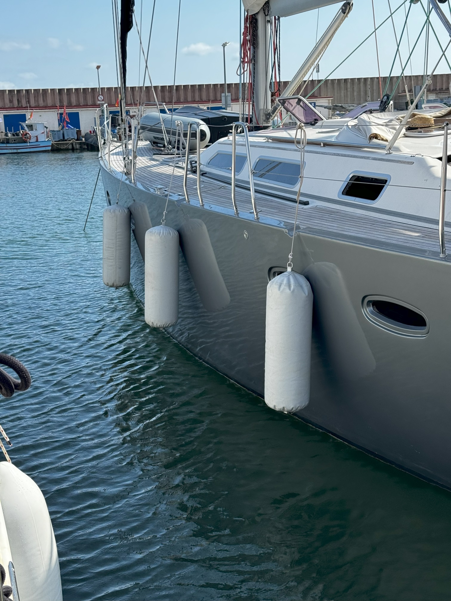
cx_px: 226
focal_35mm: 48
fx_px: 834
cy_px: 300
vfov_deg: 39.7
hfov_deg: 30.3
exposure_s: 1/2045
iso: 64
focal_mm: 6.76
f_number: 1.78
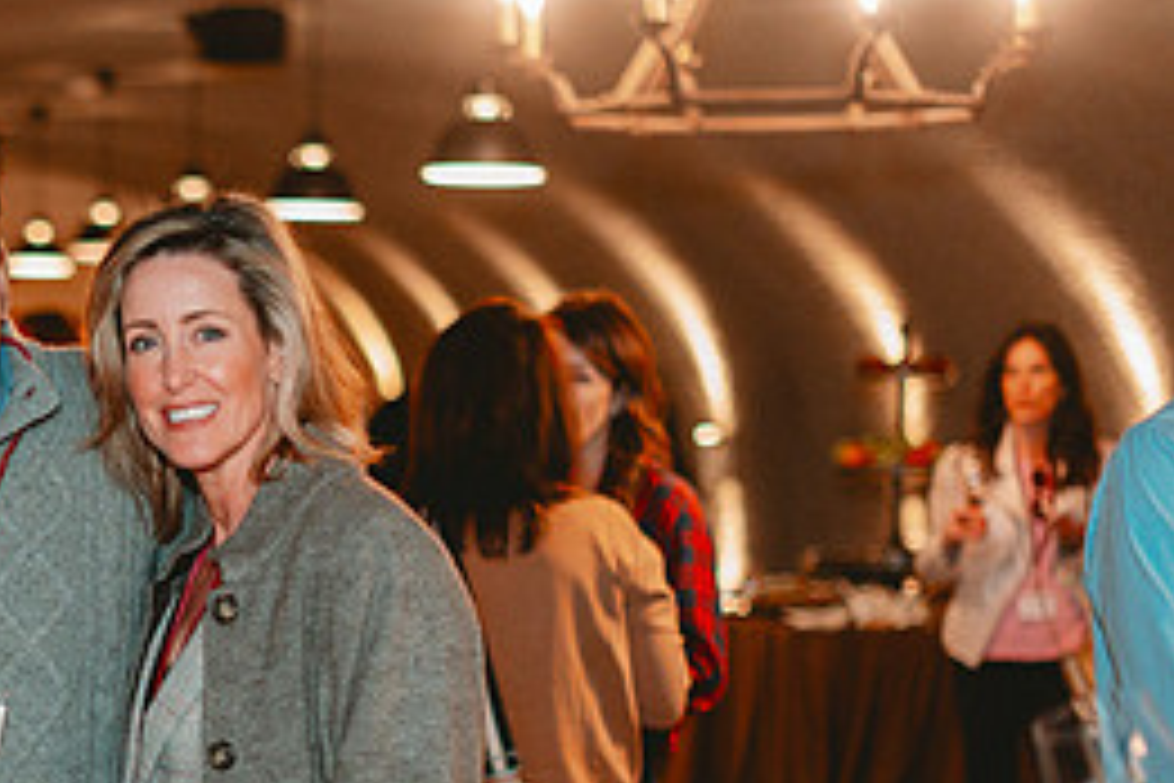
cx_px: -121
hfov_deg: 17.8
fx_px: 3620
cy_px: 648
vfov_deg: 12.3
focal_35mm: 111
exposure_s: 1/160
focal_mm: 50
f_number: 2.2
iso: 3200
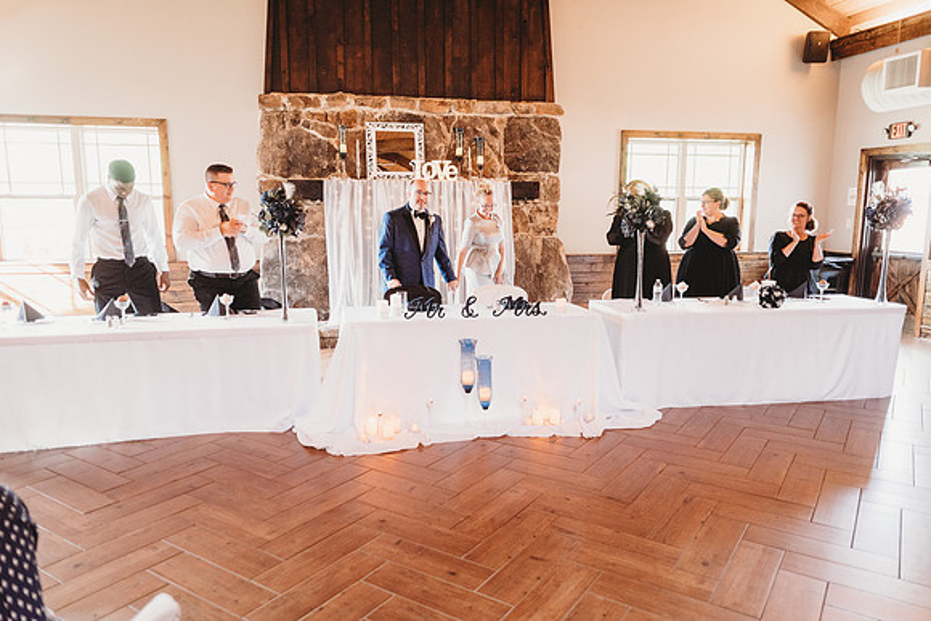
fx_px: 653
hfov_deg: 70.9
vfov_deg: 50.9
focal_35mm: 25
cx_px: 466
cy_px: 310
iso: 1250
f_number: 2.5
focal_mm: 24
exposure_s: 1/125
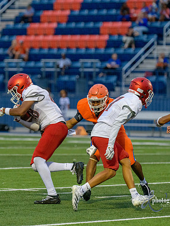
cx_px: 30
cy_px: 113
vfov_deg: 6.5
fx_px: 1997
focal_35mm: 305
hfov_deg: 4.9
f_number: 3.5
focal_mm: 210
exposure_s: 1/2000
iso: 3200
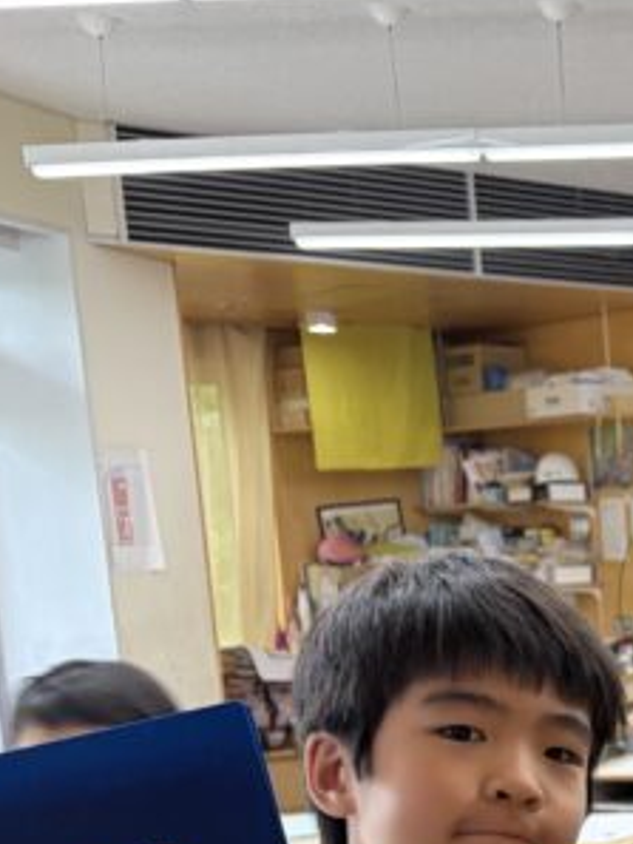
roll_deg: +2.0
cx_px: 1110
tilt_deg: -9.4
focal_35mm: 70
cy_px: 779
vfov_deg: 26.7
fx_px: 1706
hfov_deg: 17.4
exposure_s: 1/100
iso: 200
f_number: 1.6
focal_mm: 5.96
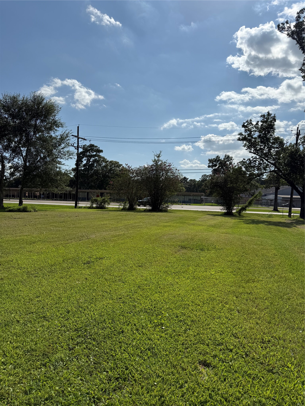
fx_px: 282
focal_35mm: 24
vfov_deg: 71.6
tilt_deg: +0.9
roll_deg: -2.7
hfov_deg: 56.8
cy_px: 203
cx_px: 152
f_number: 1.78
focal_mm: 6.76
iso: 80
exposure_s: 1/11905
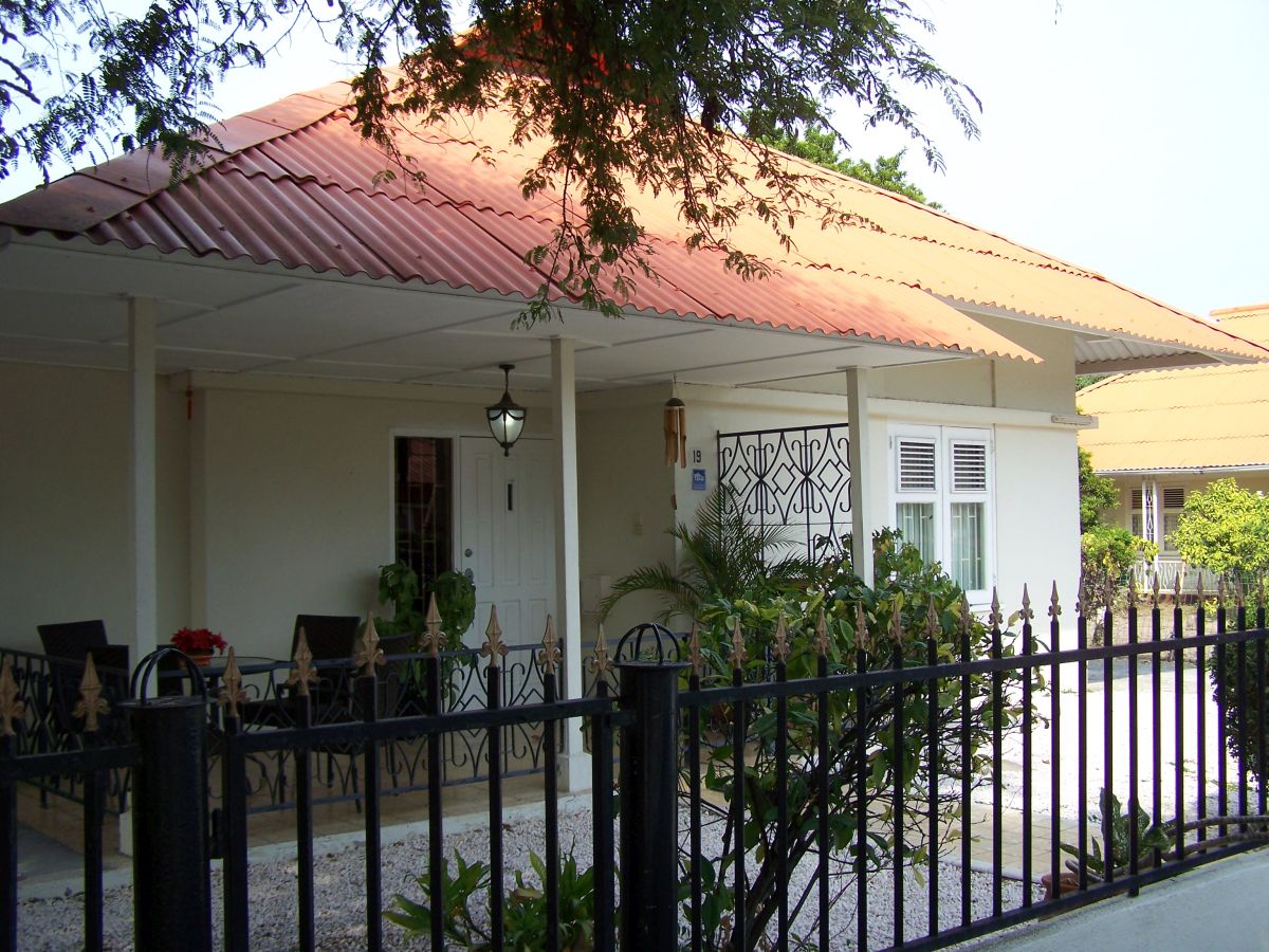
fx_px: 1393
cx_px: 634
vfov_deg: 37.7
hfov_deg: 49.0
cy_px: 476
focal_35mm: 38
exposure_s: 1/400
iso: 64
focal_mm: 6.3
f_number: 2.8
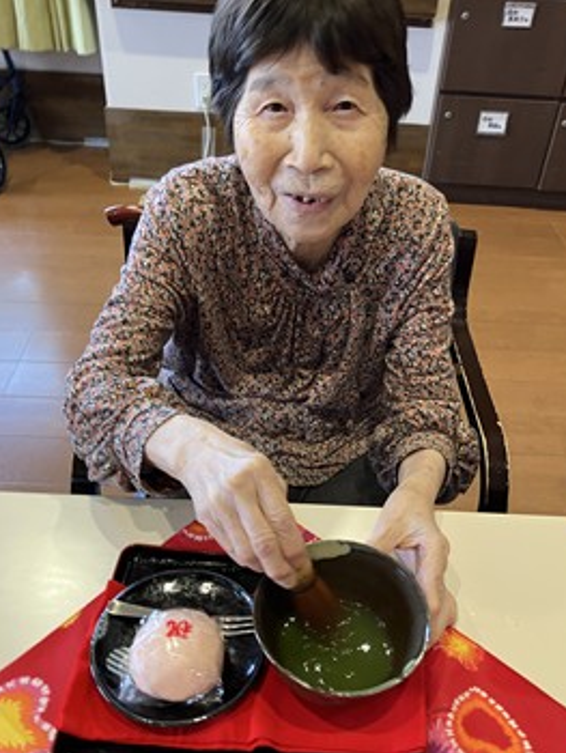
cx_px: 301
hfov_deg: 44.2
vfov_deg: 56.8
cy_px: 392
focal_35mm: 32
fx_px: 697
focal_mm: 3.99
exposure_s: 1/41
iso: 64
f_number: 1.8
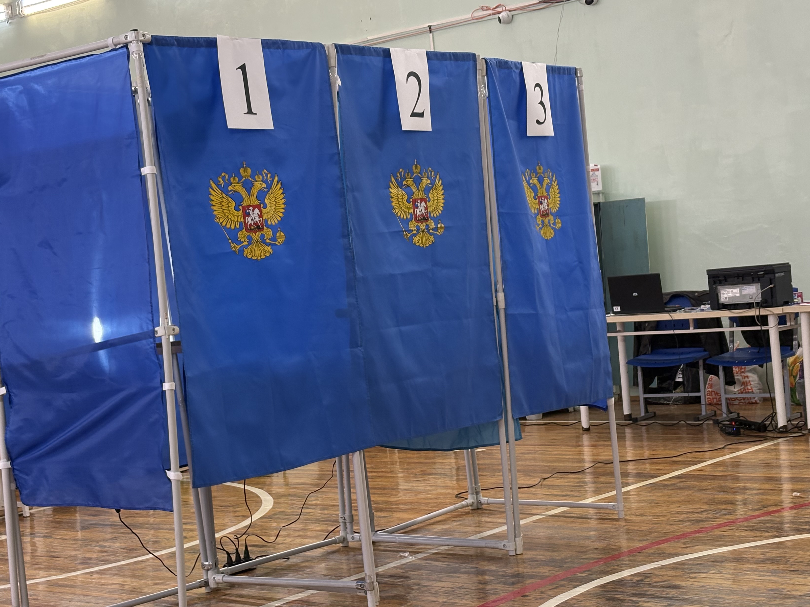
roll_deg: +5.4
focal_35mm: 64
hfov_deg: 30.2
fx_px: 1498
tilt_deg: -1.4
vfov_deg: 22.9
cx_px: 336
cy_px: 324
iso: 100
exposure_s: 1/100
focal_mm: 5.96
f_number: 1.6
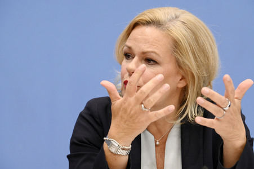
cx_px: 127
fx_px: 1128
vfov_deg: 8.6
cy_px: 84
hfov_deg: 12.8
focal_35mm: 160
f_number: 5
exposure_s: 1/640
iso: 4000
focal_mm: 160
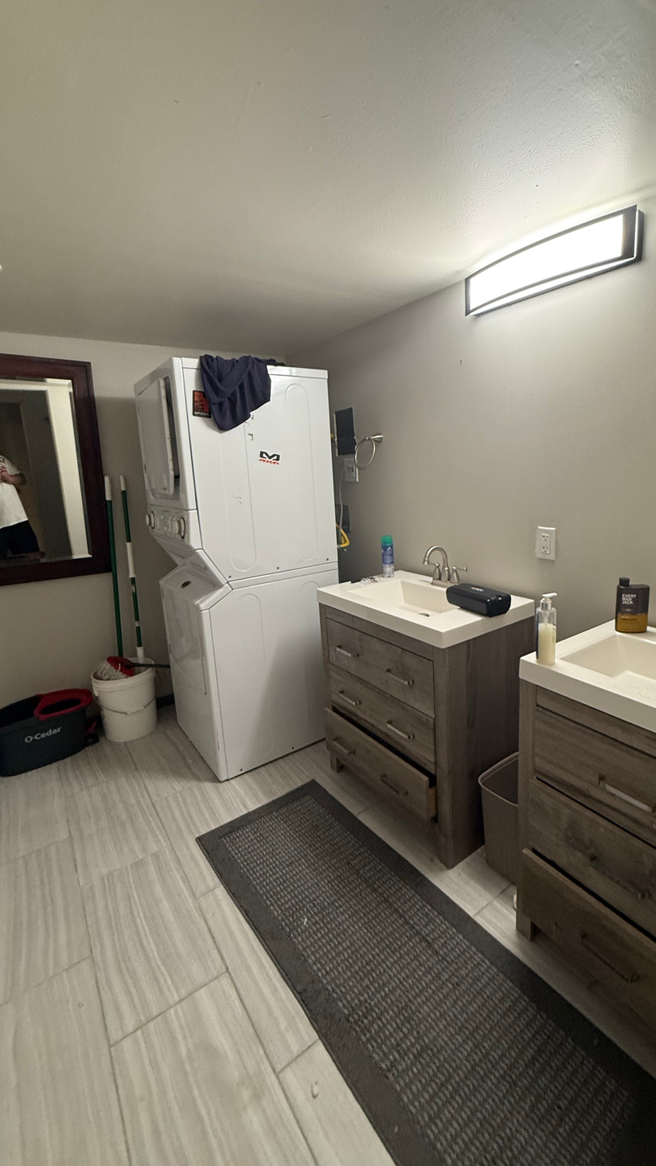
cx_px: 375
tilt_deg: -9.0
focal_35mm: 16
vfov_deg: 99.3
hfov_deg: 66.8
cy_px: 557
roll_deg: +3.3
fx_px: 495
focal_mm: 2.22
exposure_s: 1/60
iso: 200
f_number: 2.2
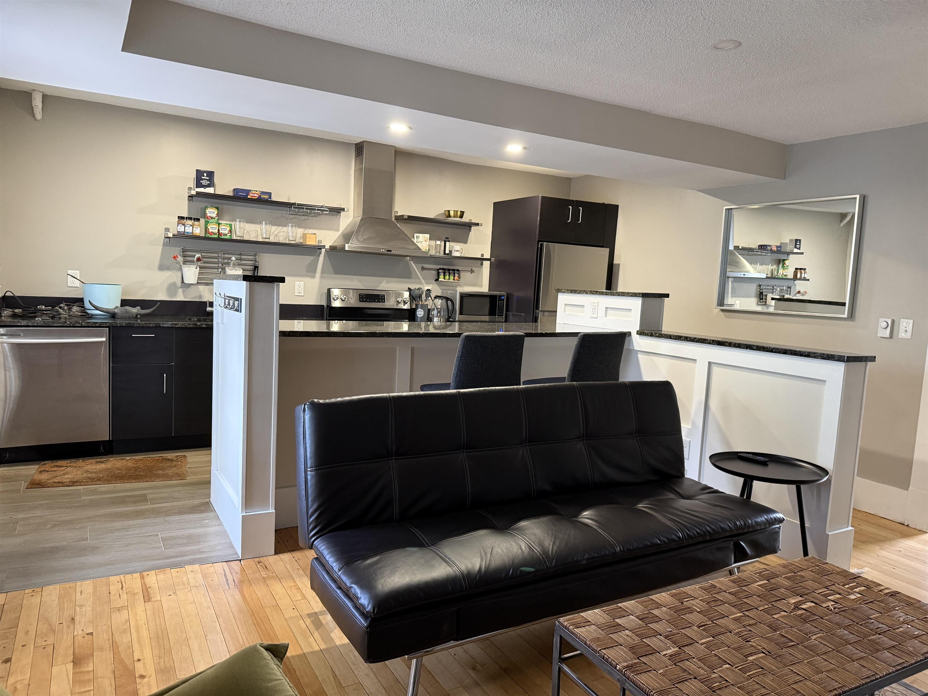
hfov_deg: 71.6
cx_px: 464
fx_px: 643
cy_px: 348
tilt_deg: -7.4
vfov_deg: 56.8
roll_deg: -2.6
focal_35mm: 24
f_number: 1.78
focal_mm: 6.76
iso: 400
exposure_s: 1/60
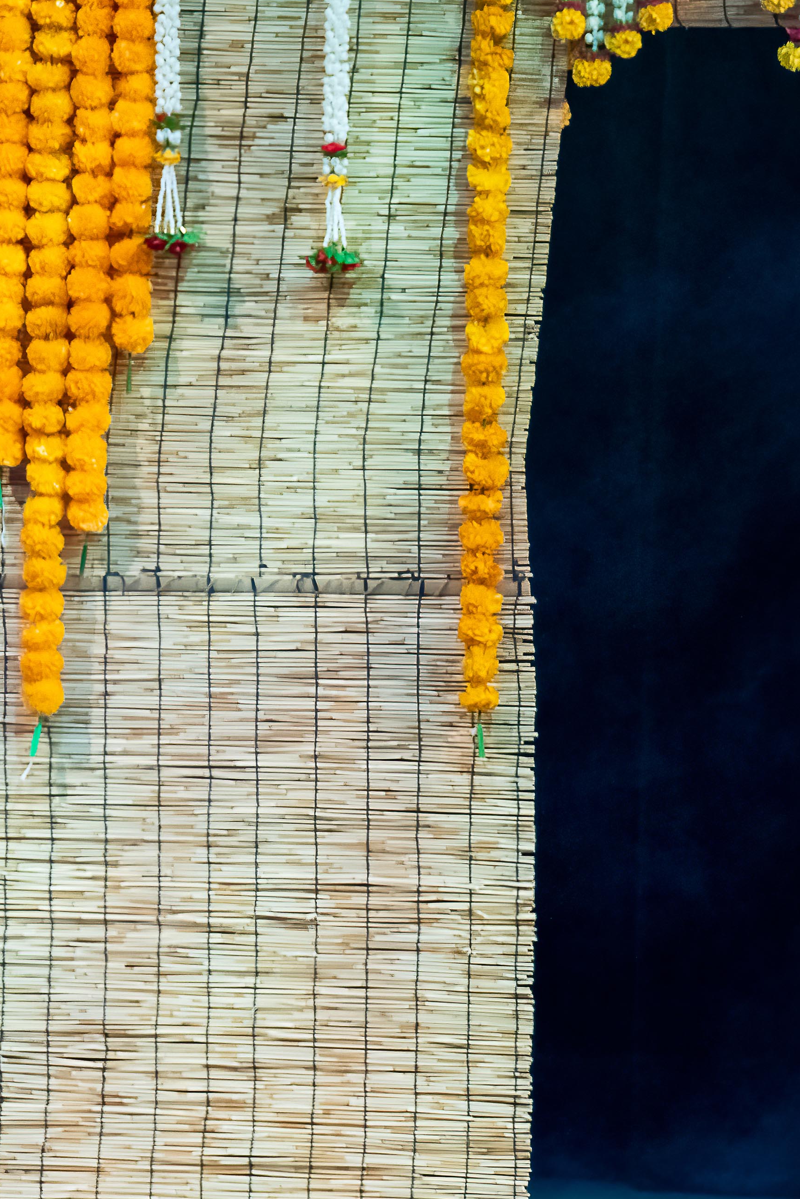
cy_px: 622
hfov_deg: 2.7
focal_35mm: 509
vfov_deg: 4.1
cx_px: 1541
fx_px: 16965
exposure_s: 1/200
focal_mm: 160
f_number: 5.6
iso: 3200
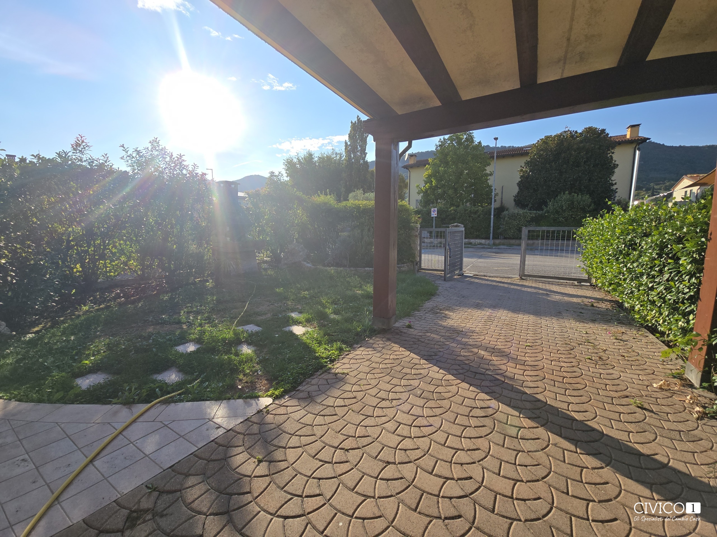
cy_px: 268
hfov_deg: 106.2
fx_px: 269
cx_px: 358
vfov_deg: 89.9
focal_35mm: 13
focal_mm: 2.2
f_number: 2.2
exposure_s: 1/2537
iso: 50
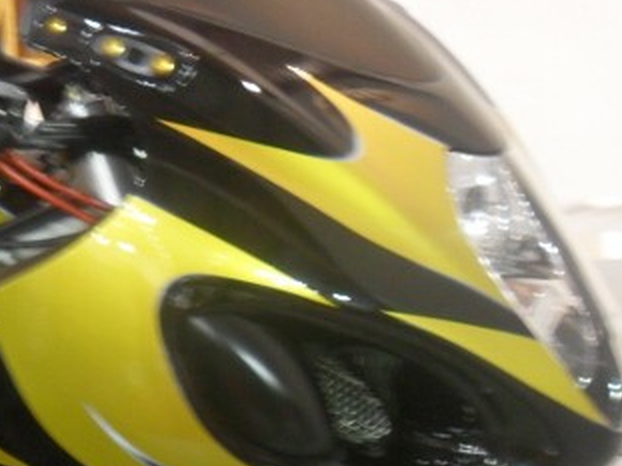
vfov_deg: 16.2
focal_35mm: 90
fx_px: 1617
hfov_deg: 21.1
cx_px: 4
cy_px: 410
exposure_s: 1/20
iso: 200
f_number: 2.8
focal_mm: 6.2
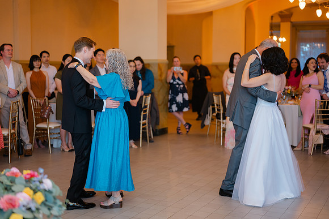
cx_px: 164
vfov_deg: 27.0
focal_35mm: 50
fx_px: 457
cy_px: 110
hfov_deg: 39.6
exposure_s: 1/125
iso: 320
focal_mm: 50
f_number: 1.8
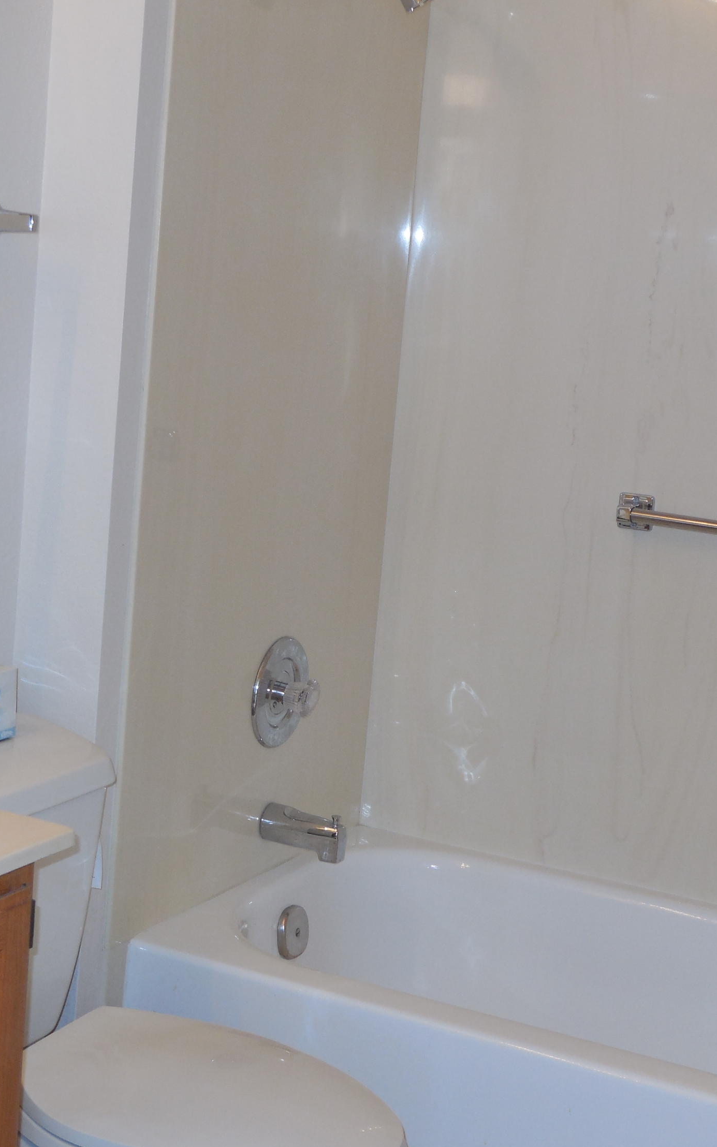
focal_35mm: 66
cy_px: 572
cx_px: 324
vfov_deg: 31.1
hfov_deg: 19.7
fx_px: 2063
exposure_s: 1/30
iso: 200
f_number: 3.8
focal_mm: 8.2
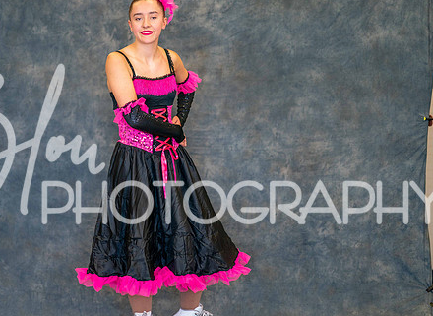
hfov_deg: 16.0
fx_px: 1536
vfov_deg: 11.7
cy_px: 146
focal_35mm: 124
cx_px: 121
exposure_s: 1/250
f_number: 1.4
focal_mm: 85
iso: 500
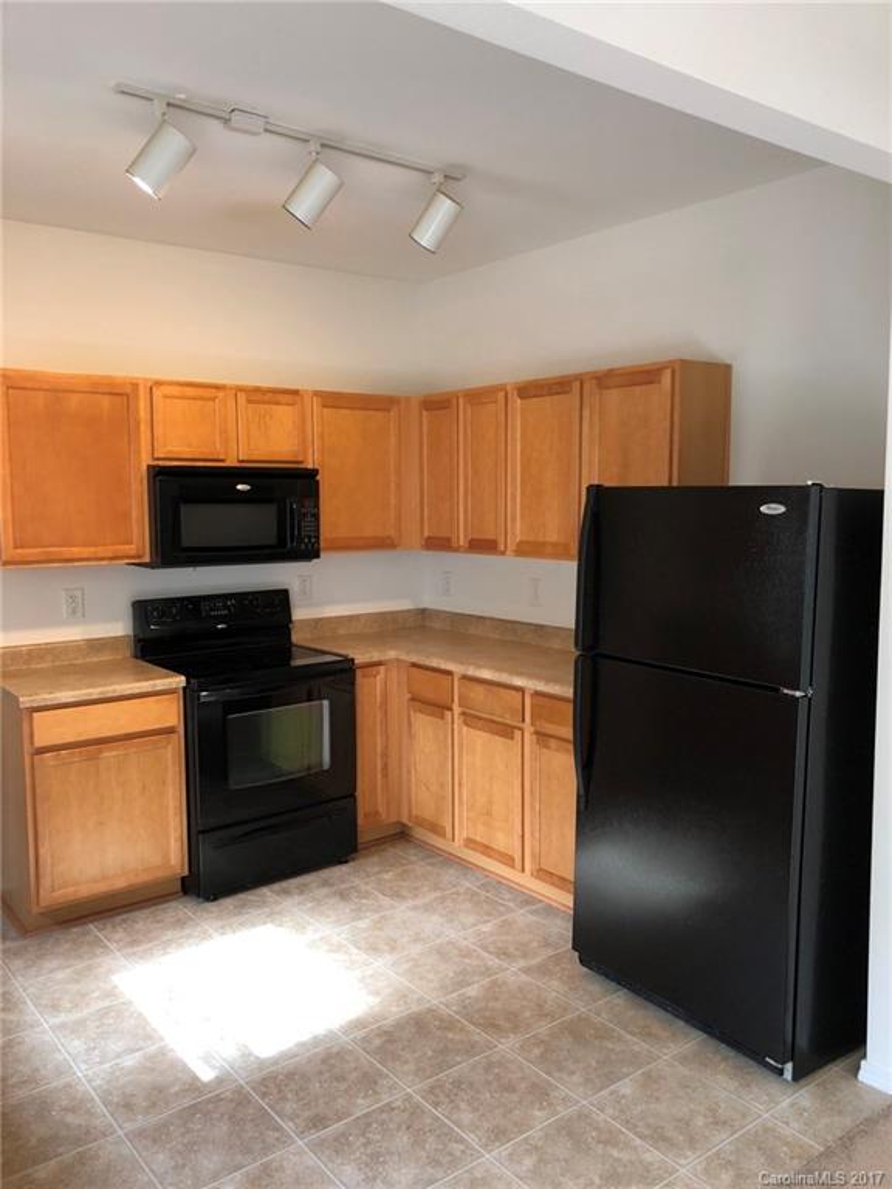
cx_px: 446
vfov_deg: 61.7
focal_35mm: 29
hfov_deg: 48.2
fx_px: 996
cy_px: 594
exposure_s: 1/60
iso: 100
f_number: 1.8
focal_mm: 3.99
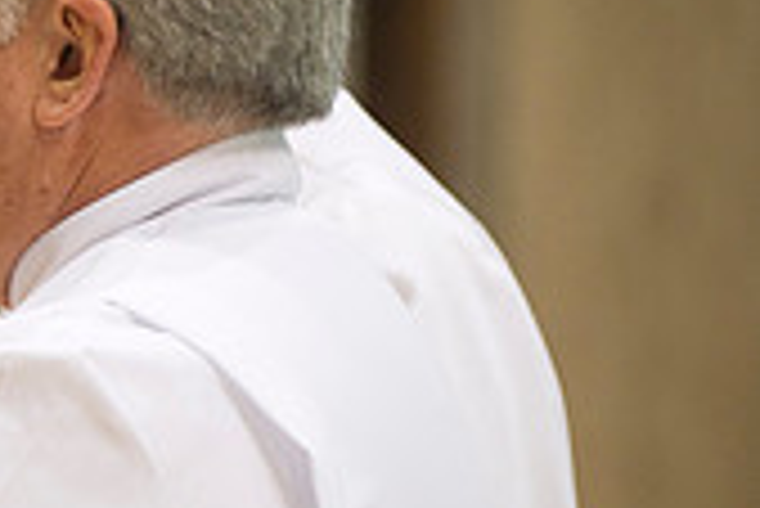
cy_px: 364
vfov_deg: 2.5
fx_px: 11579
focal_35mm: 548
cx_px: -540
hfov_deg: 3.7
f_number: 2.8
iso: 2000
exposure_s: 1/100
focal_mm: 160
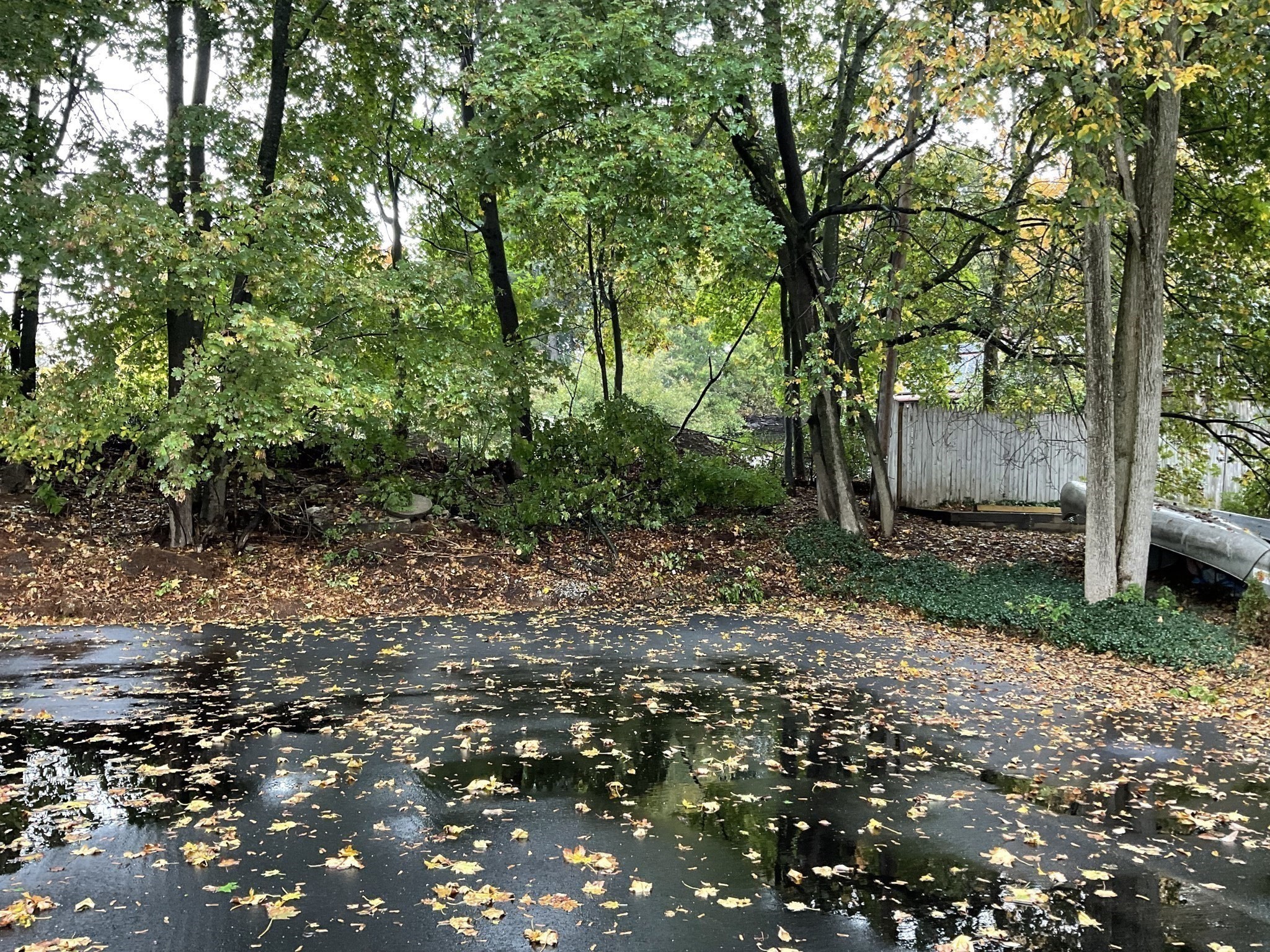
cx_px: 635
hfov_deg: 61.7
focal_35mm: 29
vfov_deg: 48.2
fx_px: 1064
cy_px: 476
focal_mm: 3
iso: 100
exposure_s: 1/60
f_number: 1.8
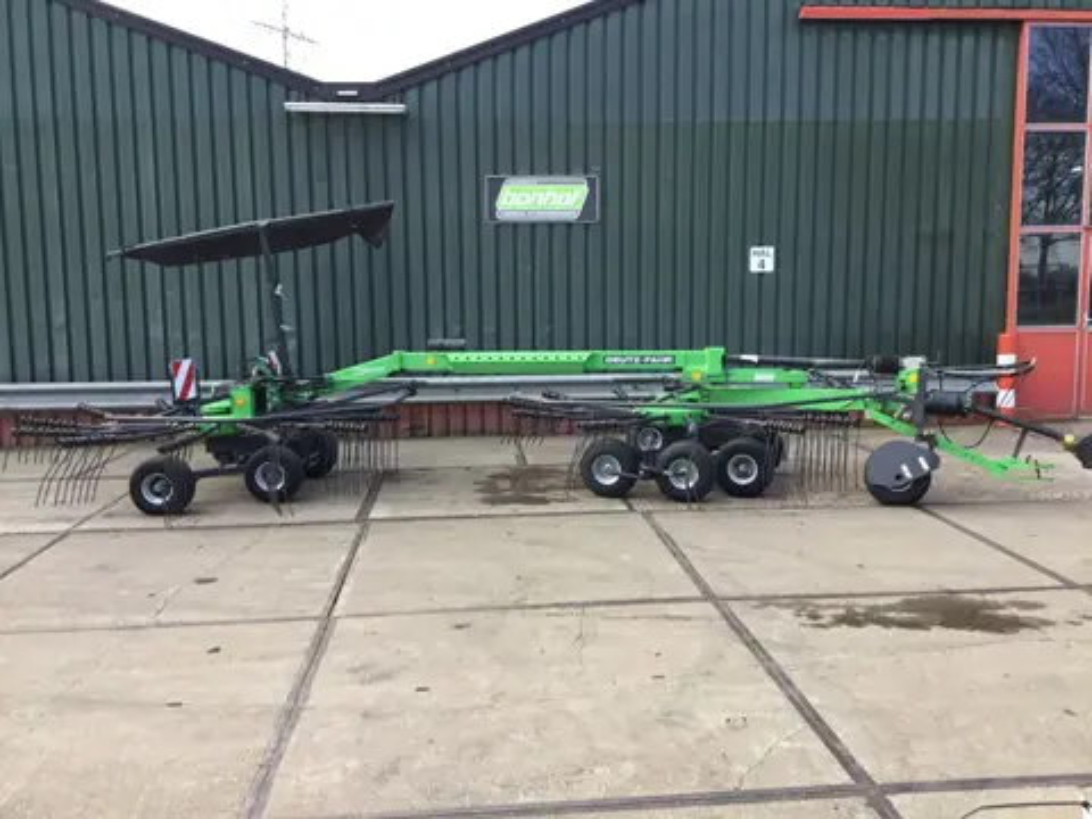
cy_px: 410
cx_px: 546
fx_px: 978
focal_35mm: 31
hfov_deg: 58.4
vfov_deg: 45.4
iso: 25
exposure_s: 1/158
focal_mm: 3.3
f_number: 2.4
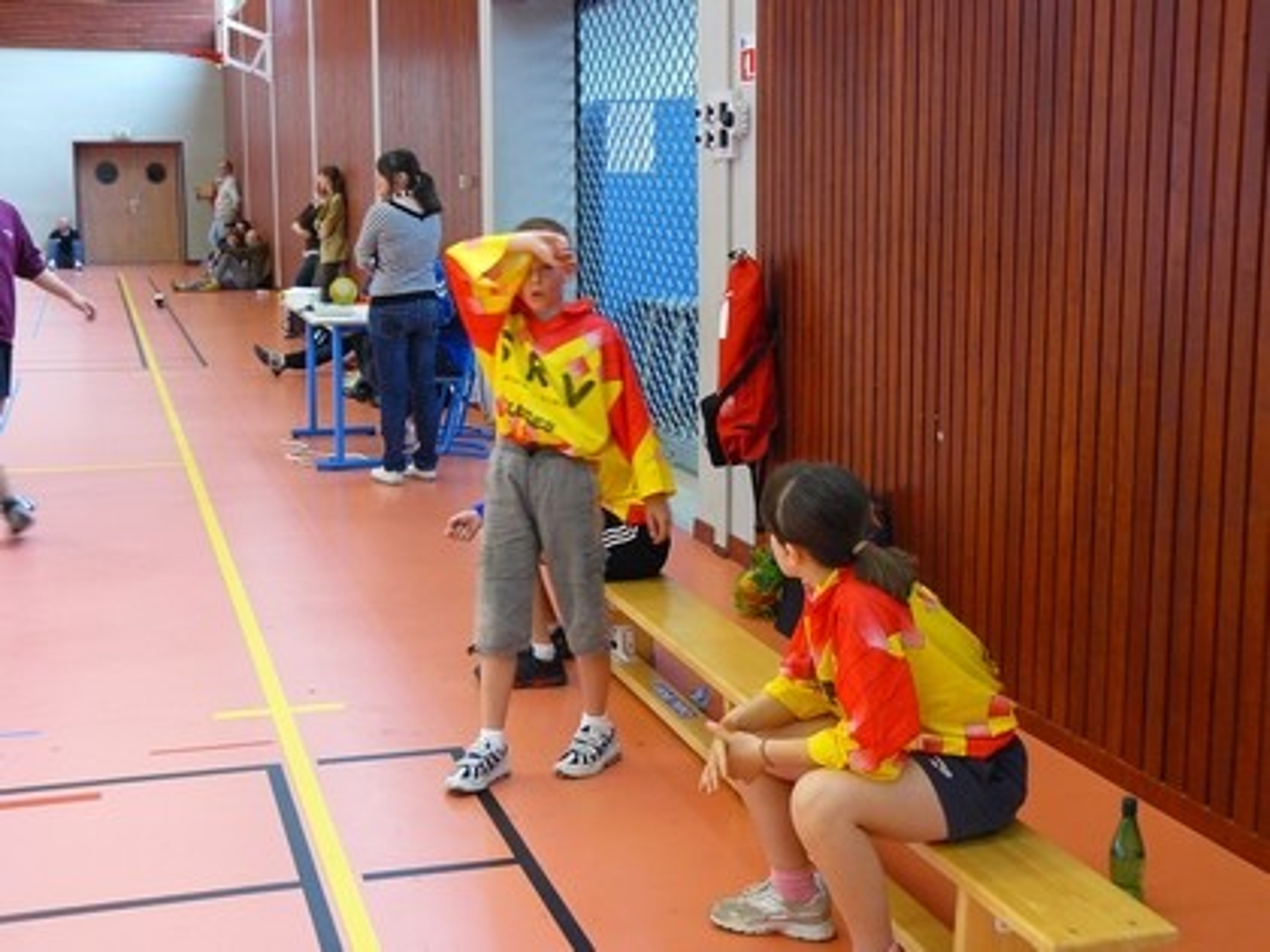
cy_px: 476
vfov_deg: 30.9
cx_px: 635
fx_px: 1724
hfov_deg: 40.4
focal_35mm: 47
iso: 160
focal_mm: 7.9
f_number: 2.8
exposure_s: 1/30
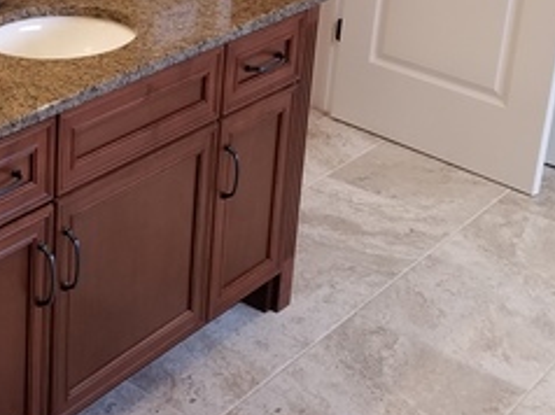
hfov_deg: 25.4
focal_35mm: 70
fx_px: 1121
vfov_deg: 20.3
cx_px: -84
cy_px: -2
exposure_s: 1/60
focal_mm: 4.2
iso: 80
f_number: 1.7
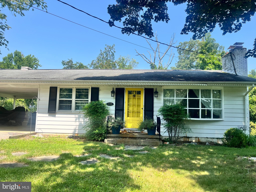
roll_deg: -2.1
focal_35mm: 26
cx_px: 128
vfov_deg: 53.1
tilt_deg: +5.9
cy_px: 96
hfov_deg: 67.3
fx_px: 192
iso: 50
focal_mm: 5.1
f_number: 1.6
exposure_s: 1/1672
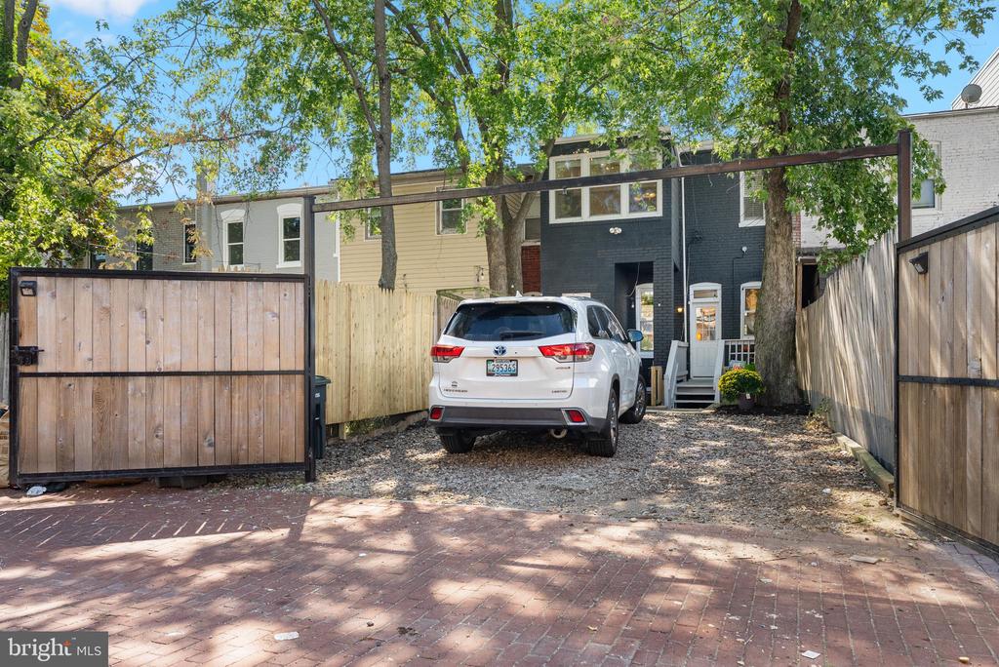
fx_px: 694
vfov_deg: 51.3
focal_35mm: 25
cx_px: 500
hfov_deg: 71.5
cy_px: 334
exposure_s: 1/5
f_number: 8
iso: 200
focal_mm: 25
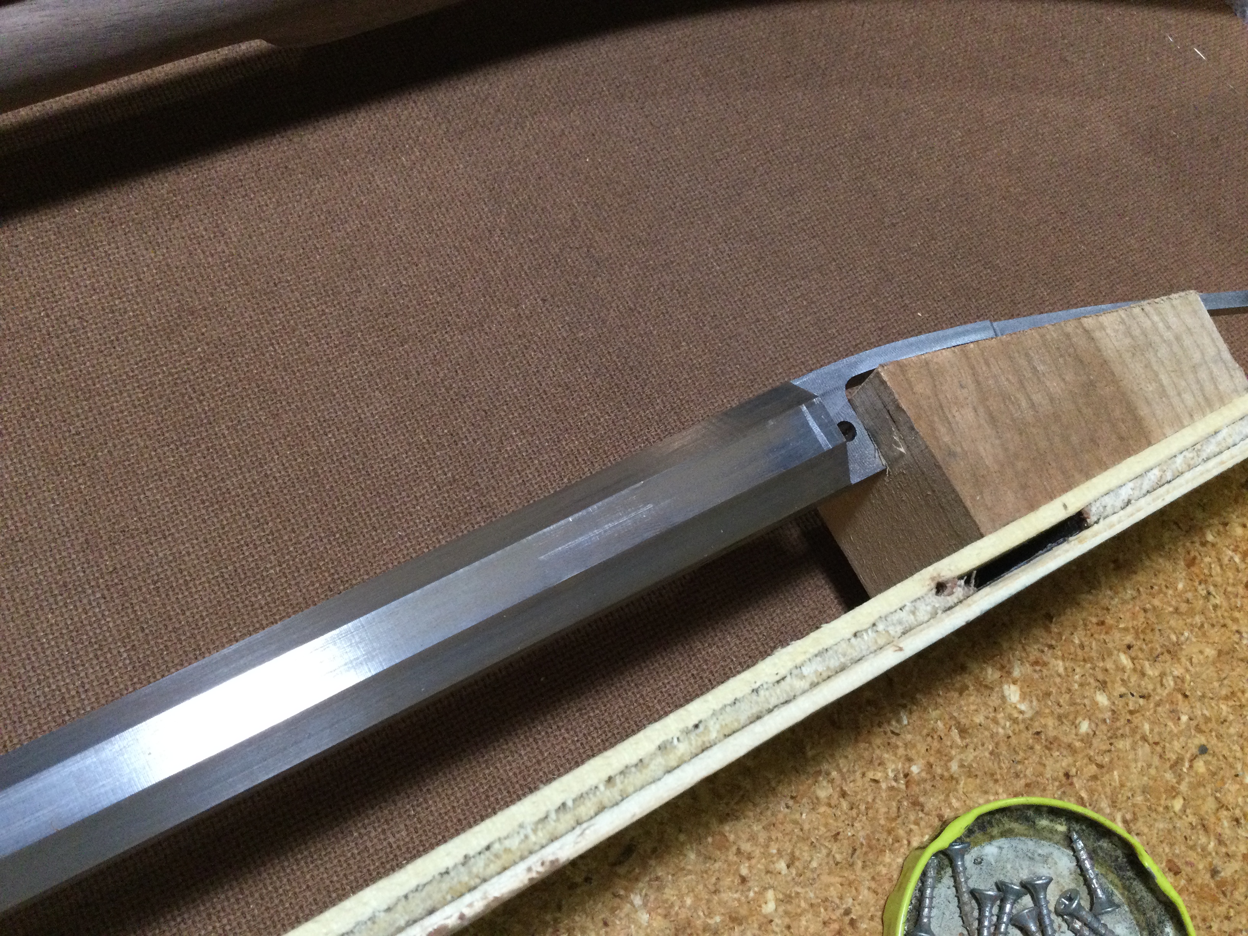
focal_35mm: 31
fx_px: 1118
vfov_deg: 45.4
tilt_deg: -65.4
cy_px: 468
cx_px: 624
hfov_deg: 58.4
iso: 125
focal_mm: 3.3
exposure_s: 1/30
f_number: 2.4
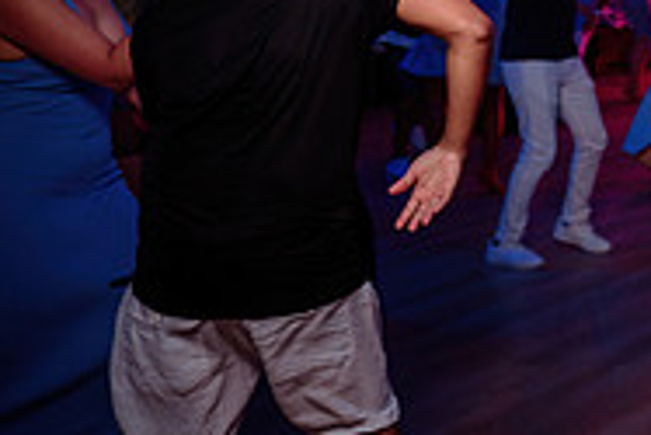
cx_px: 868
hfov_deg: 22.4
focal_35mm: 80
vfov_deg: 17.0
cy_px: 126
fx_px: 1448
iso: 500
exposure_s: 1/80
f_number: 3.5
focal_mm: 24
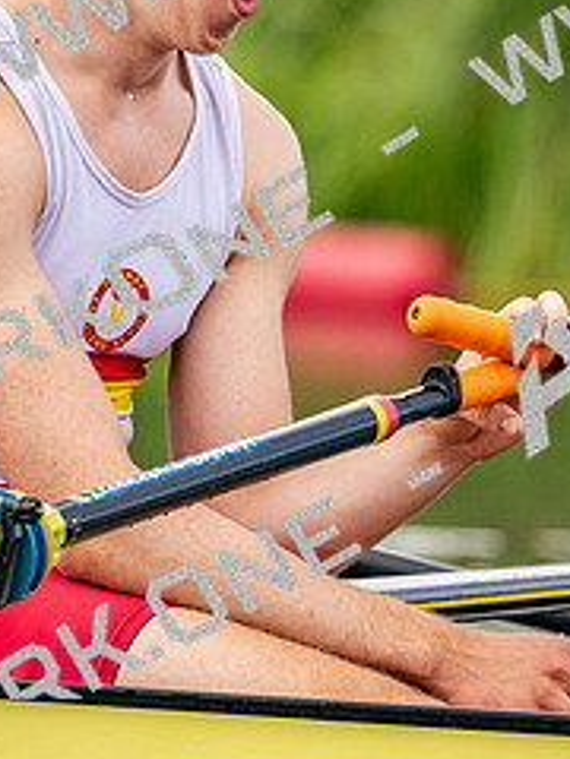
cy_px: 158
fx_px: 30562
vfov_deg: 1.4
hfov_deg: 1.1
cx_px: 238
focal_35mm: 1392
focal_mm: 400
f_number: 4.5
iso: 560
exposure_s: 1/2500
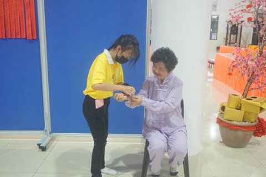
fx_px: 244
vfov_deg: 40.0
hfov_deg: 57.2
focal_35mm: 33
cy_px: 88
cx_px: 133
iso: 2000
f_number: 4
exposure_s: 1/160
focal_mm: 22
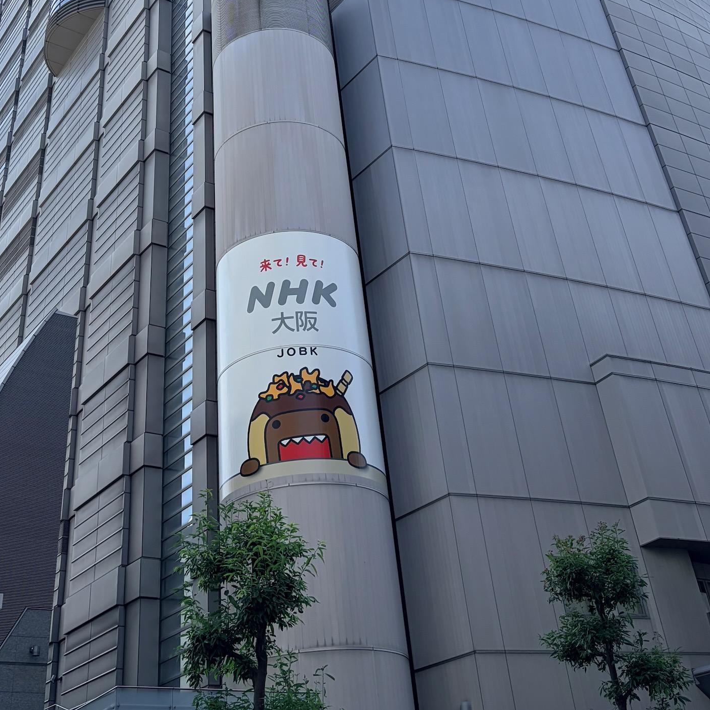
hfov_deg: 39.9
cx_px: 307
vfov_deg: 38.2
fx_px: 975
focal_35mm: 42
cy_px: 118
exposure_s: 1/2985
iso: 64
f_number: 1.6
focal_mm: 5.96
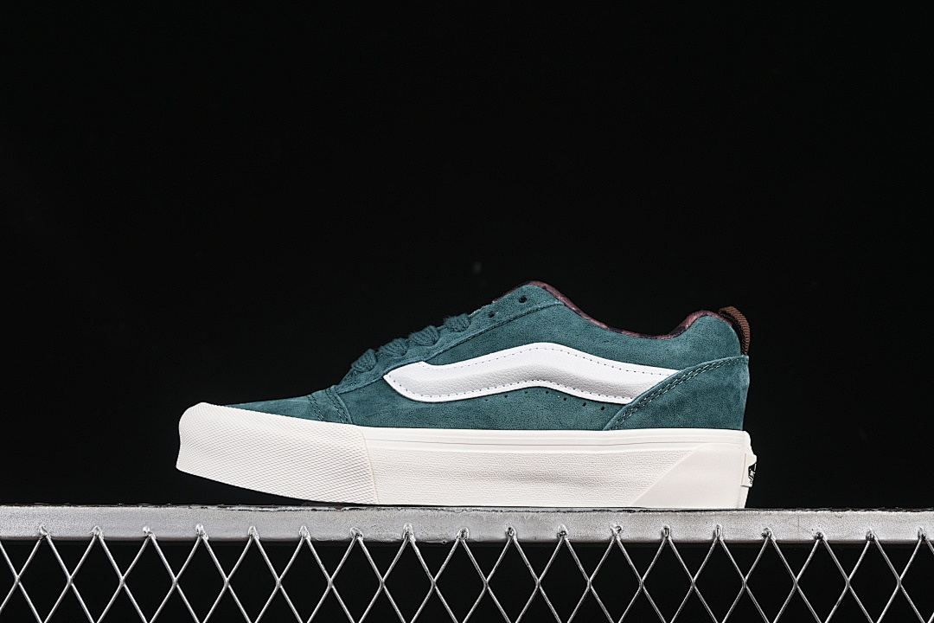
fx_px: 1946
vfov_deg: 18.2
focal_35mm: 75
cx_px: 467
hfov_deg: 27.0
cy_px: 312
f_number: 7.1
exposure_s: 1/80
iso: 160
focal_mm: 50
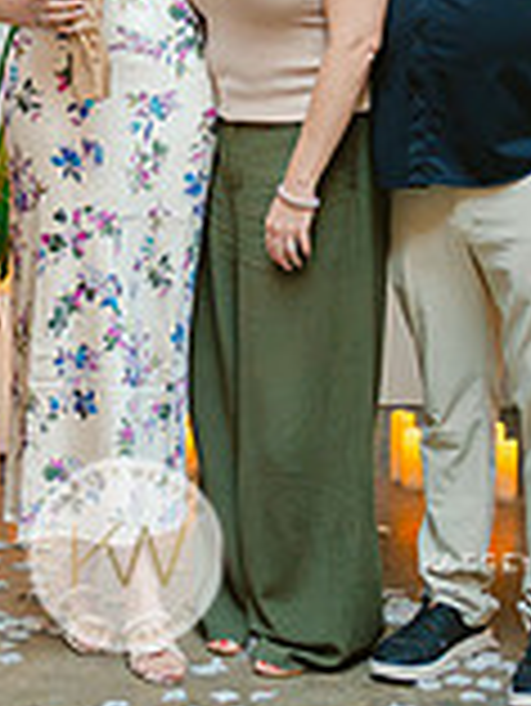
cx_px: 52
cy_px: -2
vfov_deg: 16.1
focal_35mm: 120
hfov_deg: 12.3
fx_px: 2451
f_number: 2.8
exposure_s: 1/250
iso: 1000
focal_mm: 31.7
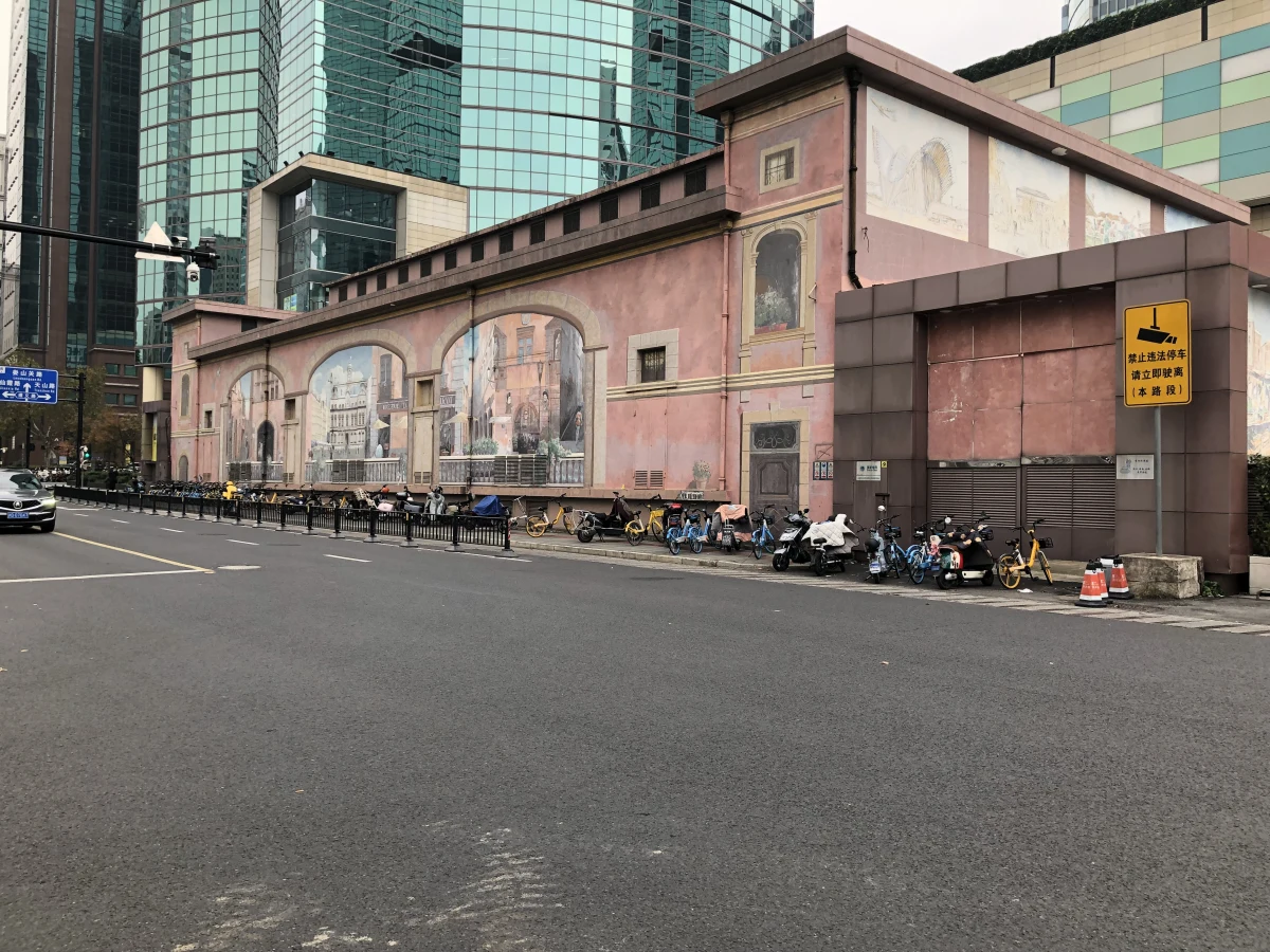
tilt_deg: +1.5
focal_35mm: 28
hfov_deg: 63.4
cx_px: 635
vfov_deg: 49.7
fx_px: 1027
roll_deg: -0.6
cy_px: 476
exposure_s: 1/120
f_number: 1.8
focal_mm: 4
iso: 32
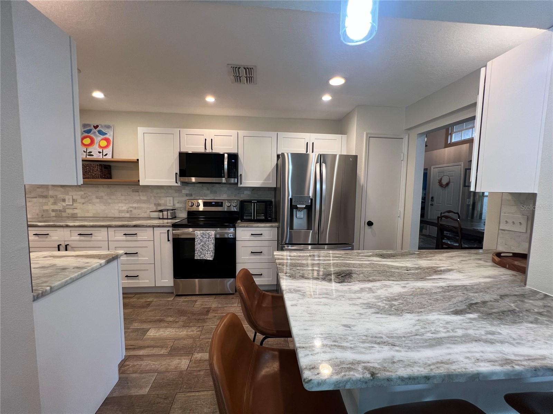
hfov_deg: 106.2
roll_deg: -1.1
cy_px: 207
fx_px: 208
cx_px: 276
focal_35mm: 13
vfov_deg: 89.9
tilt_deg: -5.8
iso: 200
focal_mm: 1.57
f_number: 1.8
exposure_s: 1/120
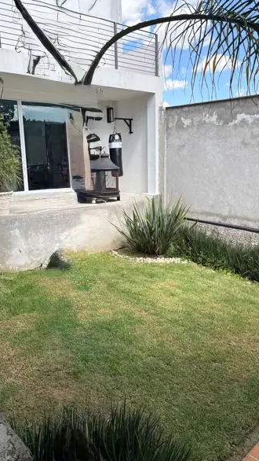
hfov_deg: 40.2
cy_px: 226
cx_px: 143
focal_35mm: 29
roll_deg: +0.9
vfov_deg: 66.0
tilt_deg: -11.4
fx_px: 354
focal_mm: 5.96
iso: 64
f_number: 1.6
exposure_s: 1/1135
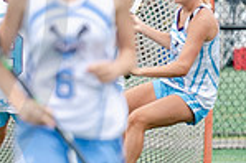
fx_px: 13570
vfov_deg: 0.7
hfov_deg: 1.0
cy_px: 153
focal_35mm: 1988
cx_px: -196
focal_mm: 200
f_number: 3.2
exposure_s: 1/640
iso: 250
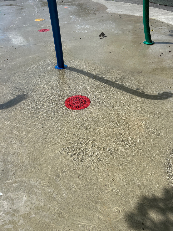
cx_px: 86
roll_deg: +1.8
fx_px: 173
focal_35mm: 26
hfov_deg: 53.1
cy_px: 116
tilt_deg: -37.9
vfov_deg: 67.3
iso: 50
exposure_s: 1/4444
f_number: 1.5
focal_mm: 5.7
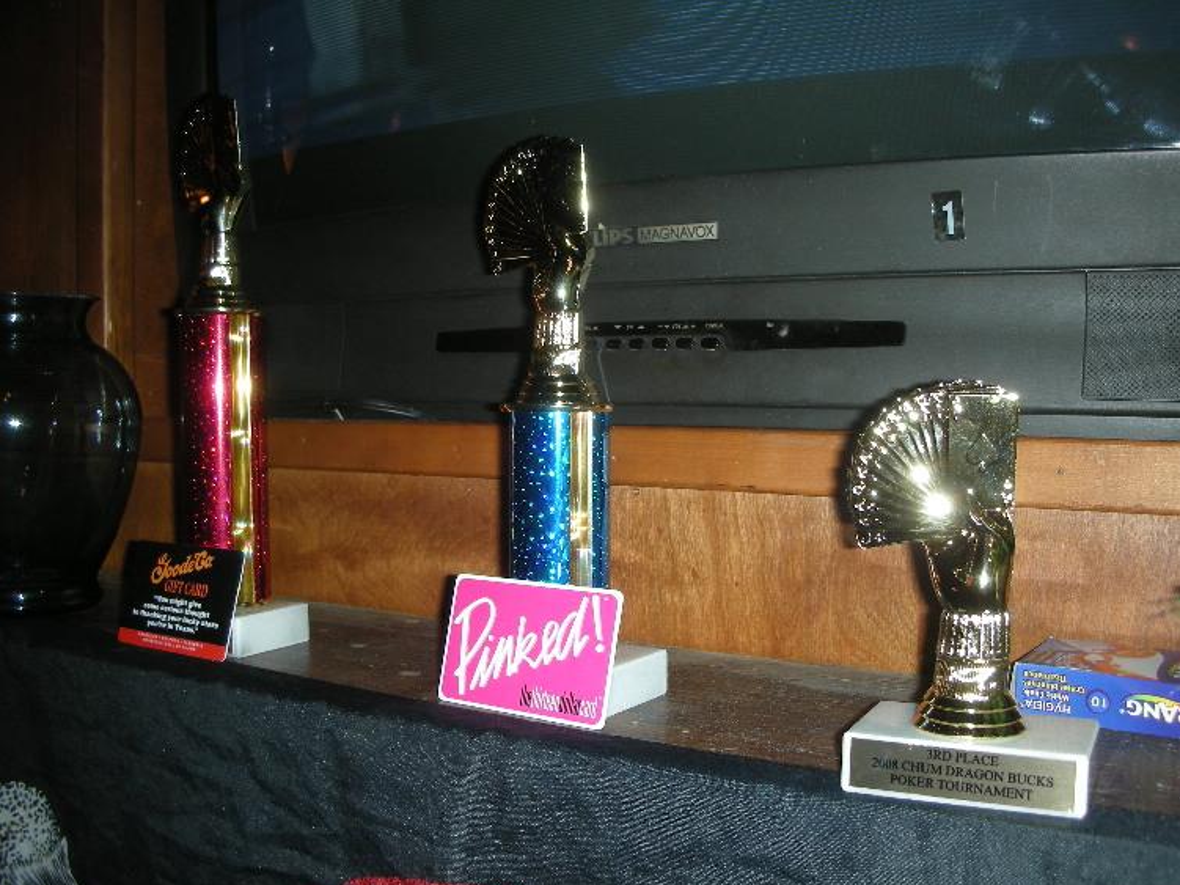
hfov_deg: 51.4
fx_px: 1227
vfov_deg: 39.6
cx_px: 580
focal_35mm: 36
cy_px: 454
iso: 50
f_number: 2.8
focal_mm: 5.8
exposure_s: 1/60
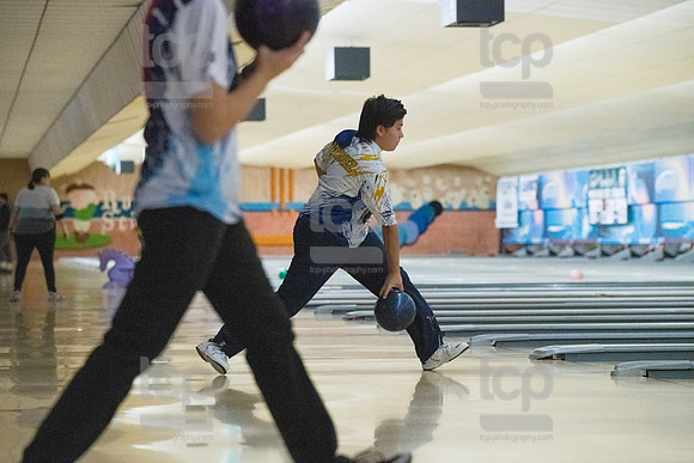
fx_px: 2314
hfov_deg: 17.1
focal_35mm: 120
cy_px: 232
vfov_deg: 11.4
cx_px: 347
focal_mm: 120
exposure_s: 1/1000
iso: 10000
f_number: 4
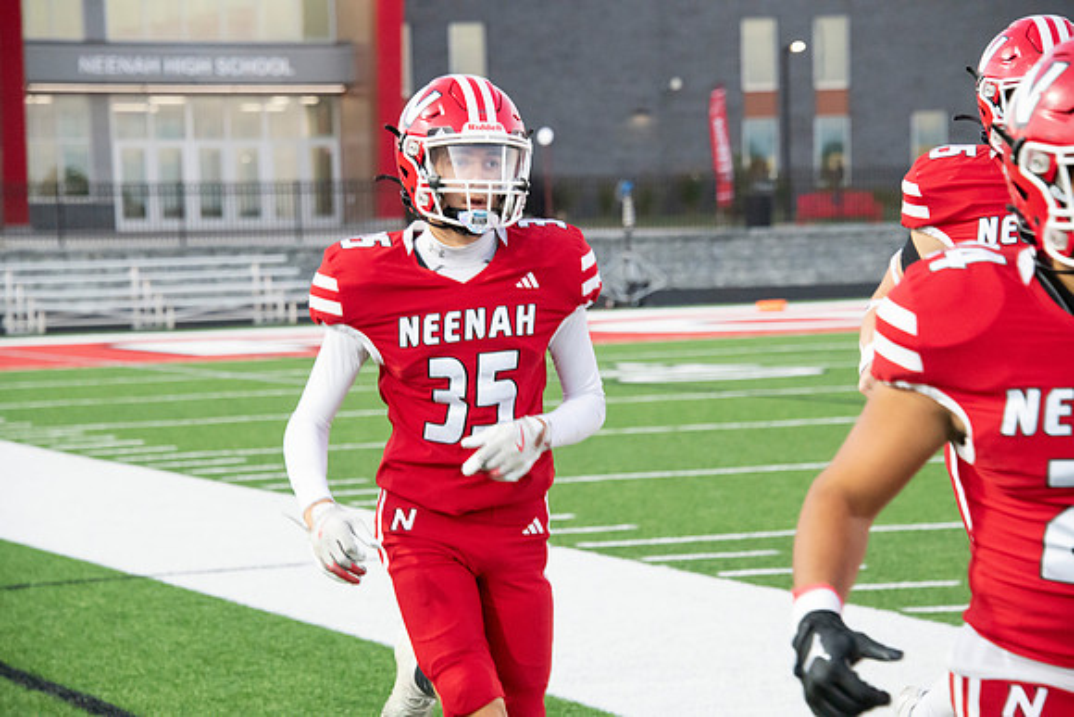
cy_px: 358
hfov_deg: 13.7
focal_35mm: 150
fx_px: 4476
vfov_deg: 9.2
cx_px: 537
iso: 8000
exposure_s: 1/320
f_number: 7.1
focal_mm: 150
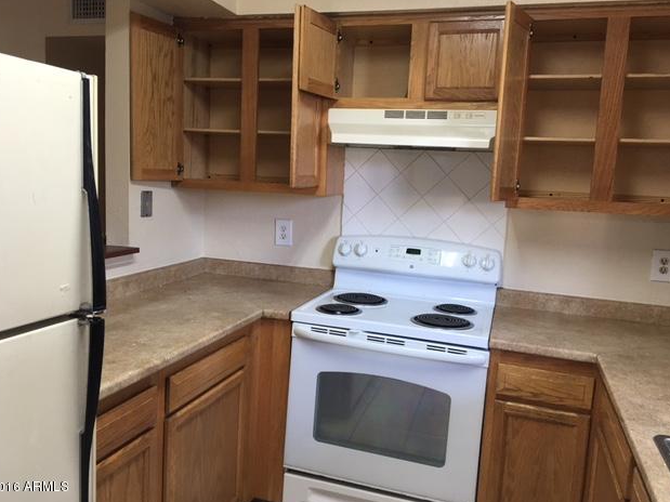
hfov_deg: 60.0
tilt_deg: -7.1
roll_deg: -4.2
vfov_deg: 46.8
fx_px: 581
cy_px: 249
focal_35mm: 30
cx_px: 330
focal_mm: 4.15
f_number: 2.2
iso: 40
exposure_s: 1/15
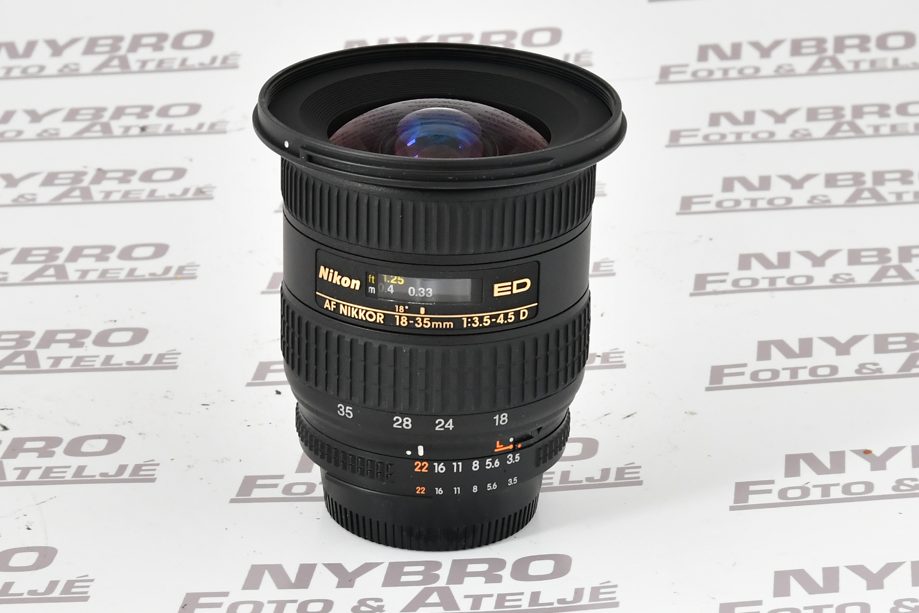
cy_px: 306
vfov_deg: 23.4
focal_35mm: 58
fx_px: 1480
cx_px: 460
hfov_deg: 34.5
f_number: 14
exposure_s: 1/125
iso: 1600
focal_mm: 58
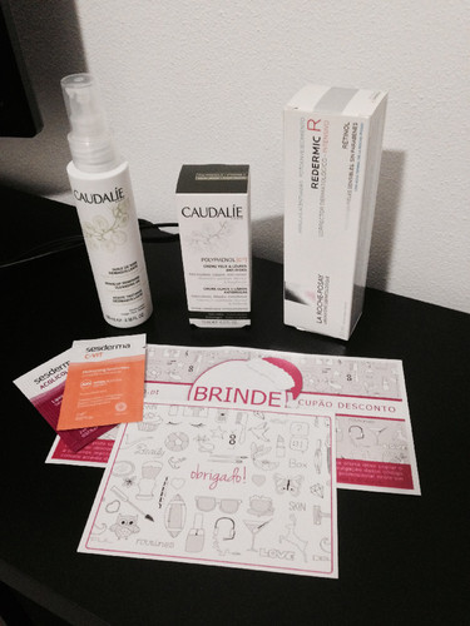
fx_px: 597
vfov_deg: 55.4
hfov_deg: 42.9
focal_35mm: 33
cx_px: 235
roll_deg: +3.5
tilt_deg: -40.7
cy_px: 313
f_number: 2.4
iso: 500
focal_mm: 4.12
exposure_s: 1/15
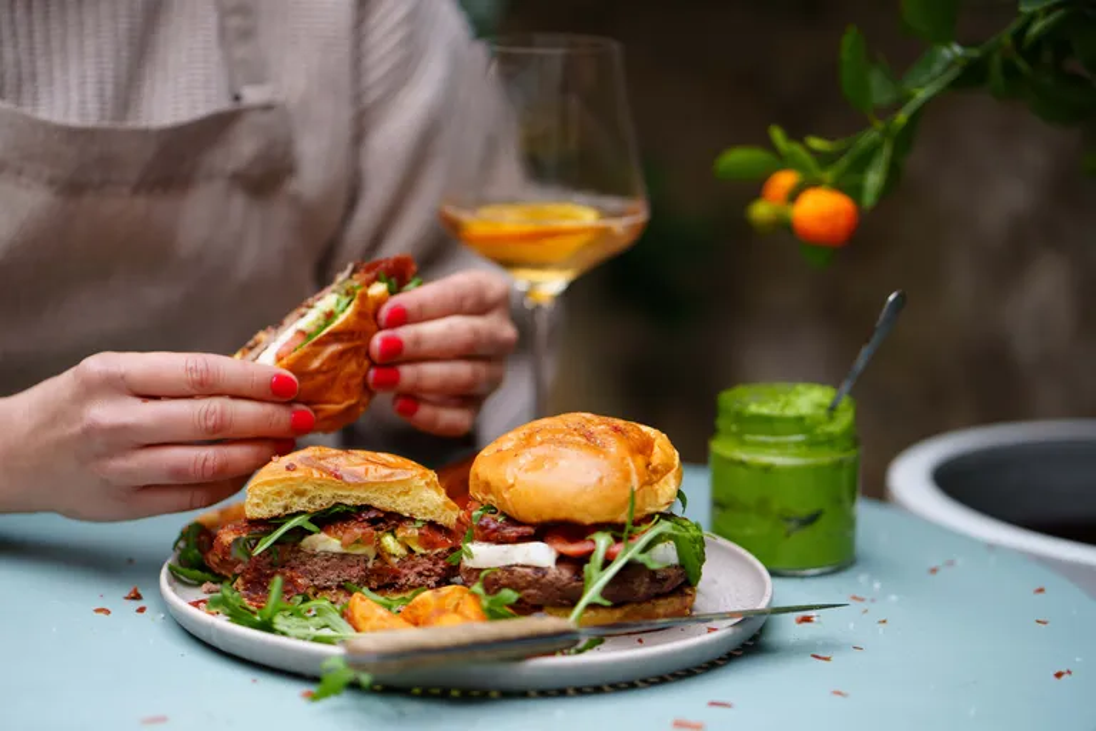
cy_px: 366
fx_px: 2588
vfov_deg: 16.1
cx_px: 548
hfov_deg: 23.9
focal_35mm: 85
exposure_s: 1/250
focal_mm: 85
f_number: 1.8
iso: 125
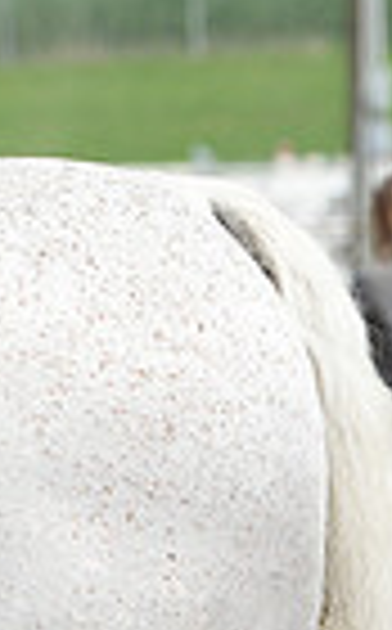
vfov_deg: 2.5
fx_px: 14521
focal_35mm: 846
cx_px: -640
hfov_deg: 1.5
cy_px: -155
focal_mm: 200
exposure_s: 1/800
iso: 320
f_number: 7.1
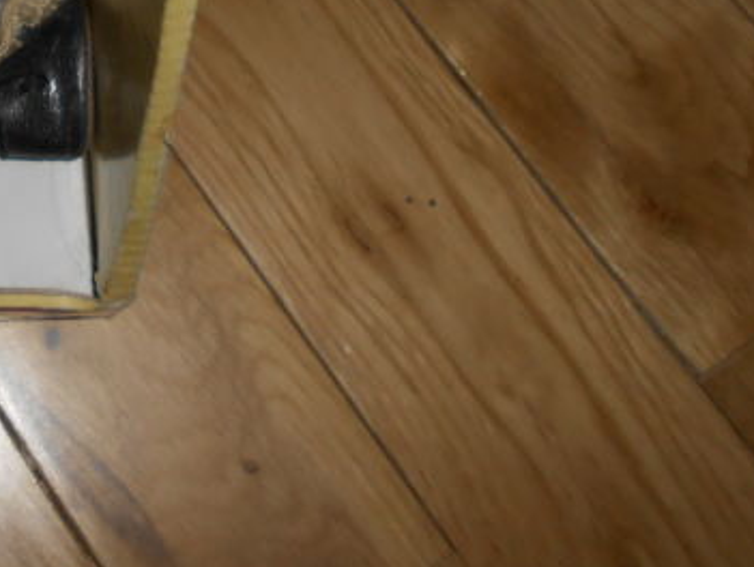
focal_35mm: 74
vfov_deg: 18.6
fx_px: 1614
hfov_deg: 23.2
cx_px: -241
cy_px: -168
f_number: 11.5
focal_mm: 4.6
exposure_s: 1/25
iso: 80
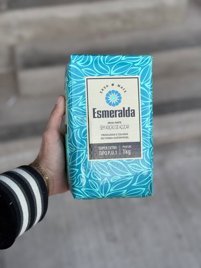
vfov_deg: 39.6
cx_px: 100
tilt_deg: -41.0
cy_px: 134
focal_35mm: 48
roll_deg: -1.3
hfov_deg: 30.3
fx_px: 371
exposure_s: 1/121
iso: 50
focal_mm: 6.76
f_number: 1.78
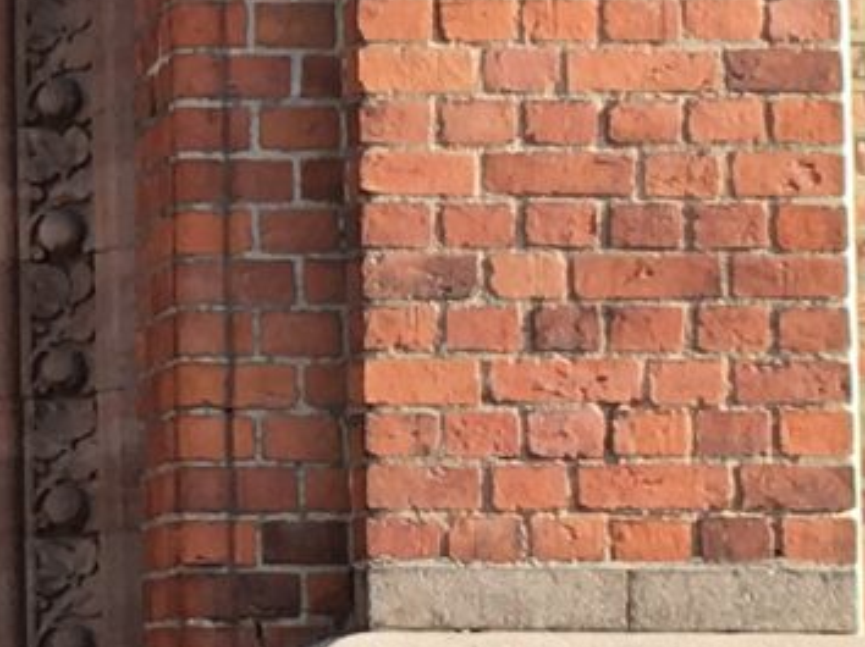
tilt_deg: +5.7
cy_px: 78
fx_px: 5244
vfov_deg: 7.1
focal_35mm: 210
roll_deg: +0.3
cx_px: -765
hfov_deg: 9.0
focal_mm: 4.15
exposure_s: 1/411
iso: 25
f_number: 2.2
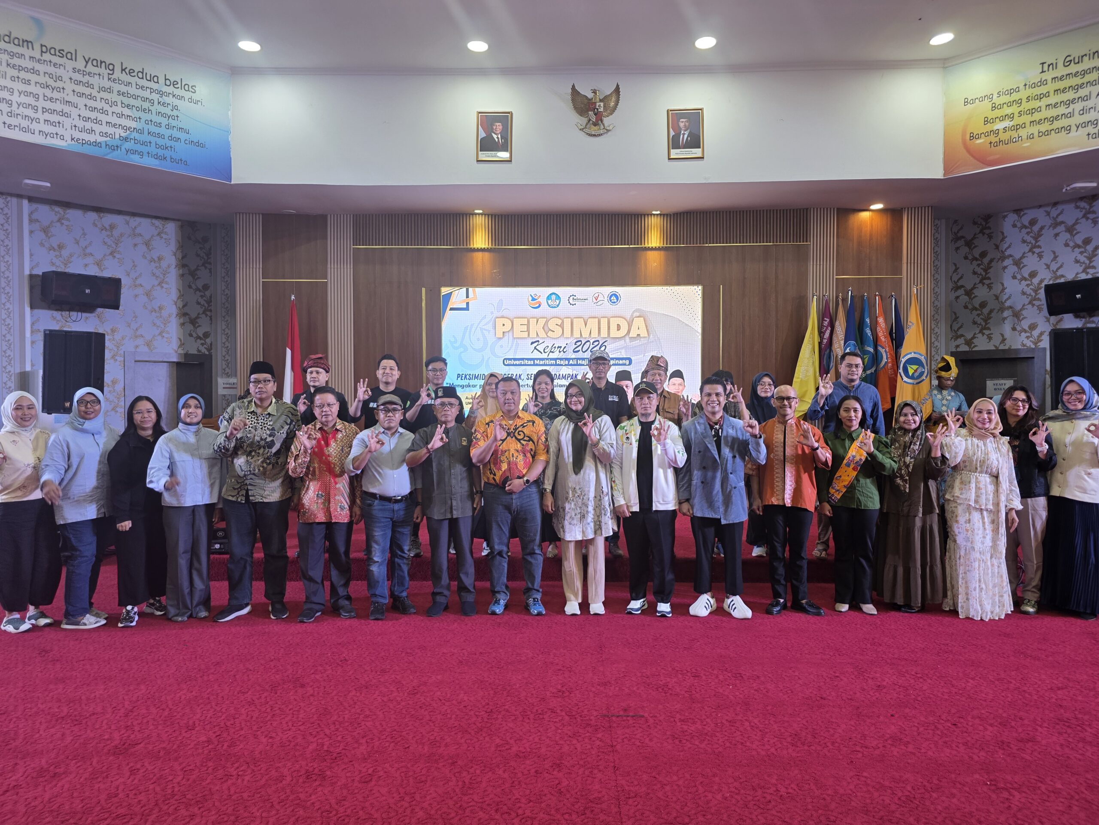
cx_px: 550
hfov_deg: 73.9
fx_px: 730
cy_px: 412
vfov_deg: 58.9
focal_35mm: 23
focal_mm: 6.3
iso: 100
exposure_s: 1/61.6
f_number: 1.7
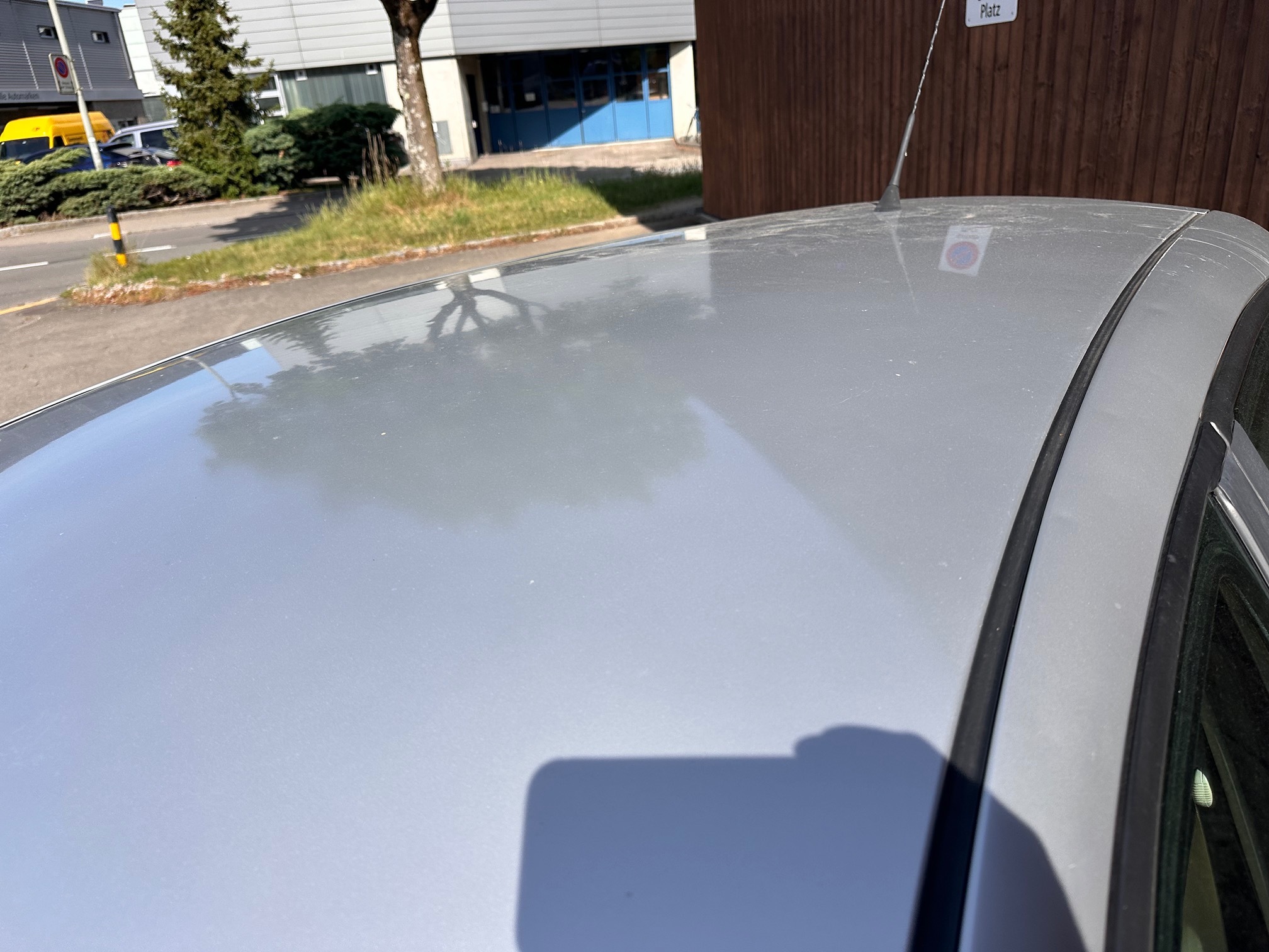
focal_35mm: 24
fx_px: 880
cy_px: 476
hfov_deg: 71.6
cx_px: 634
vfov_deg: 56.8
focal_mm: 6.86
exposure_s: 1/4016
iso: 80
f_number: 1.78
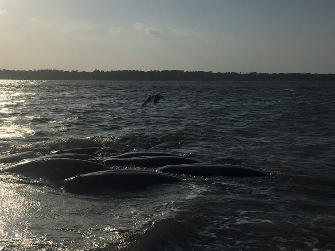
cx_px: 106
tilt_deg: -9.7
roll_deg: -1.2
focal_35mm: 46
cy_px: 161
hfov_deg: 40.6
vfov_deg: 31.3
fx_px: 445
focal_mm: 4.15
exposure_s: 1/15385
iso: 25
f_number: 2.2
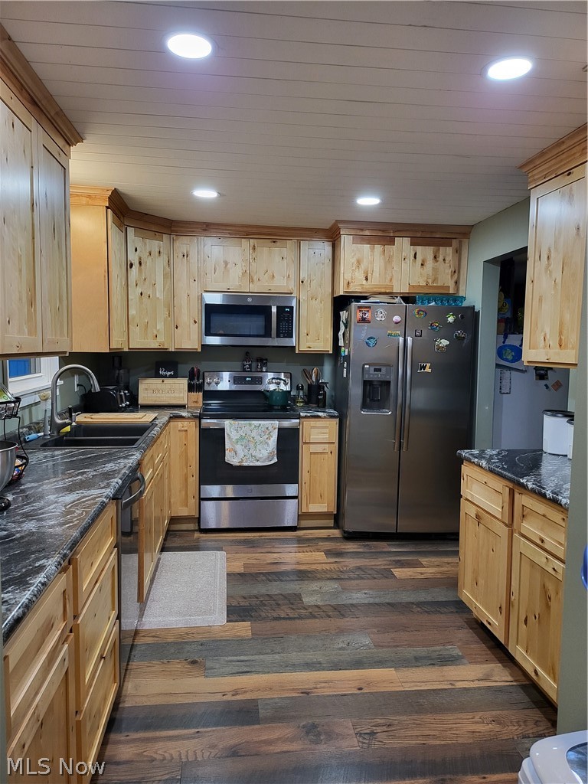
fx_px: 544
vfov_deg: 71.6
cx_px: 294
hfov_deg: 56.8
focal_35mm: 24
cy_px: 392
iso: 250
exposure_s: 1/120
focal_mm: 5
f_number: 1.8
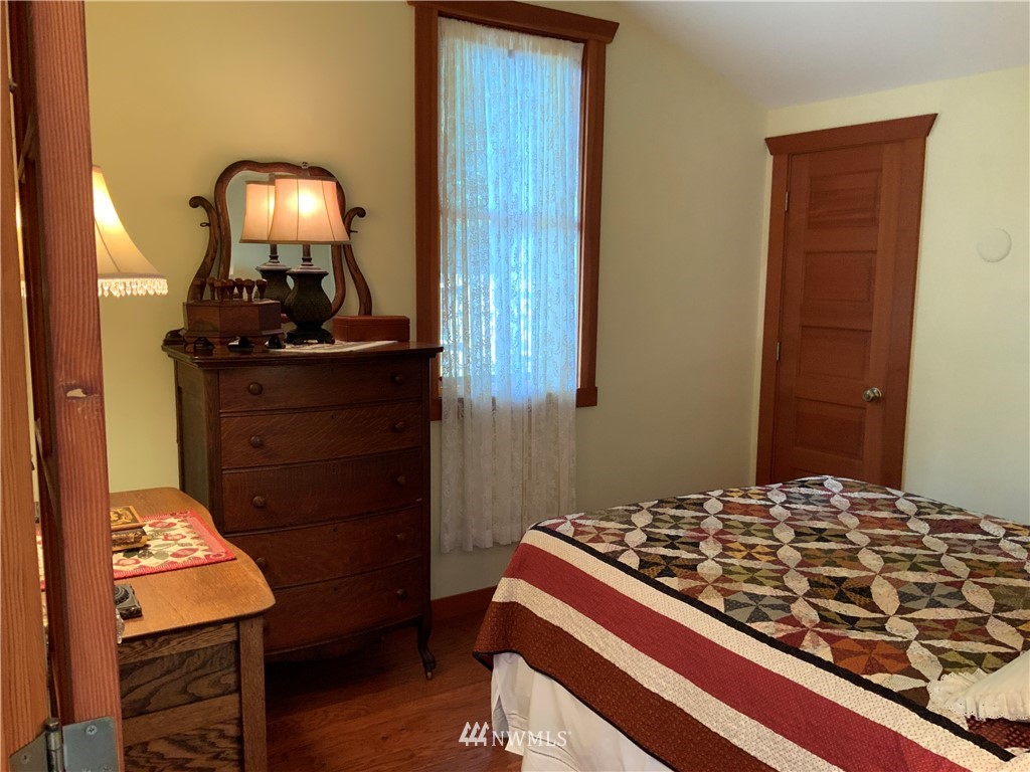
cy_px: 386
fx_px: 863
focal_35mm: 29
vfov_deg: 48.2
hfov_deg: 61.7
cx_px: 515
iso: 200
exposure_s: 1/60
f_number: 1.8
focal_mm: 3
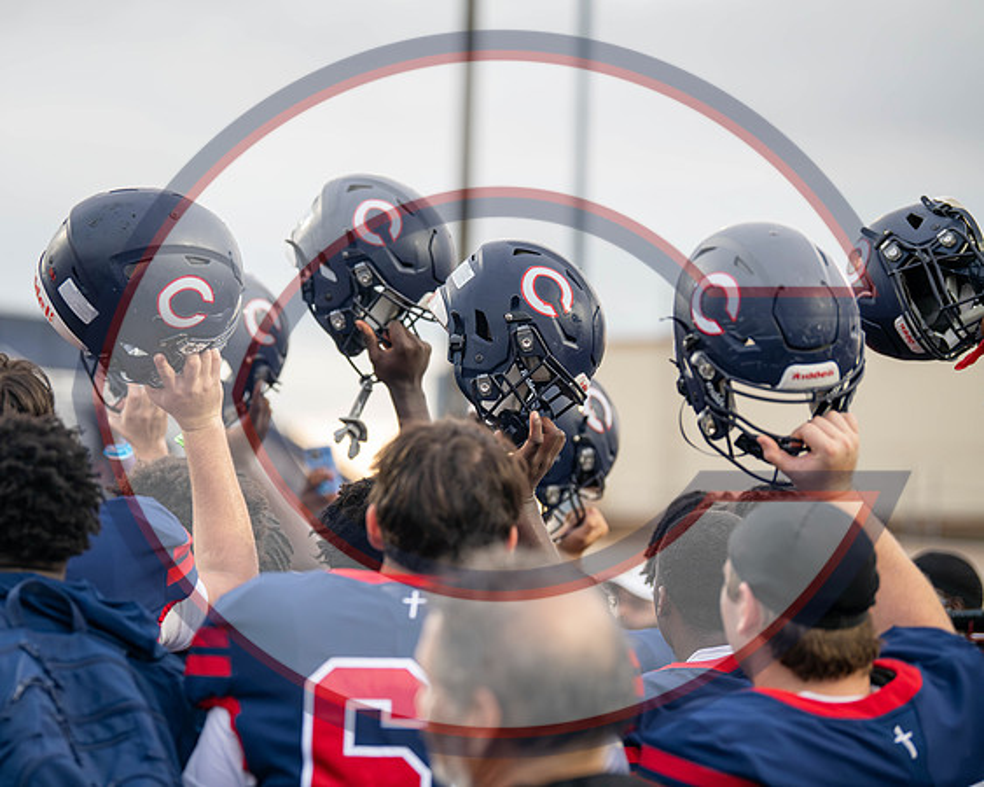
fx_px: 4183
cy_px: 385
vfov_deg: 10.7
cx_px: 381
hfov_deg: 13.4
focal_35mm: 144
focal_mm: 125
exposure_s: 1/1000
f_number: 2.8
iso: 1600
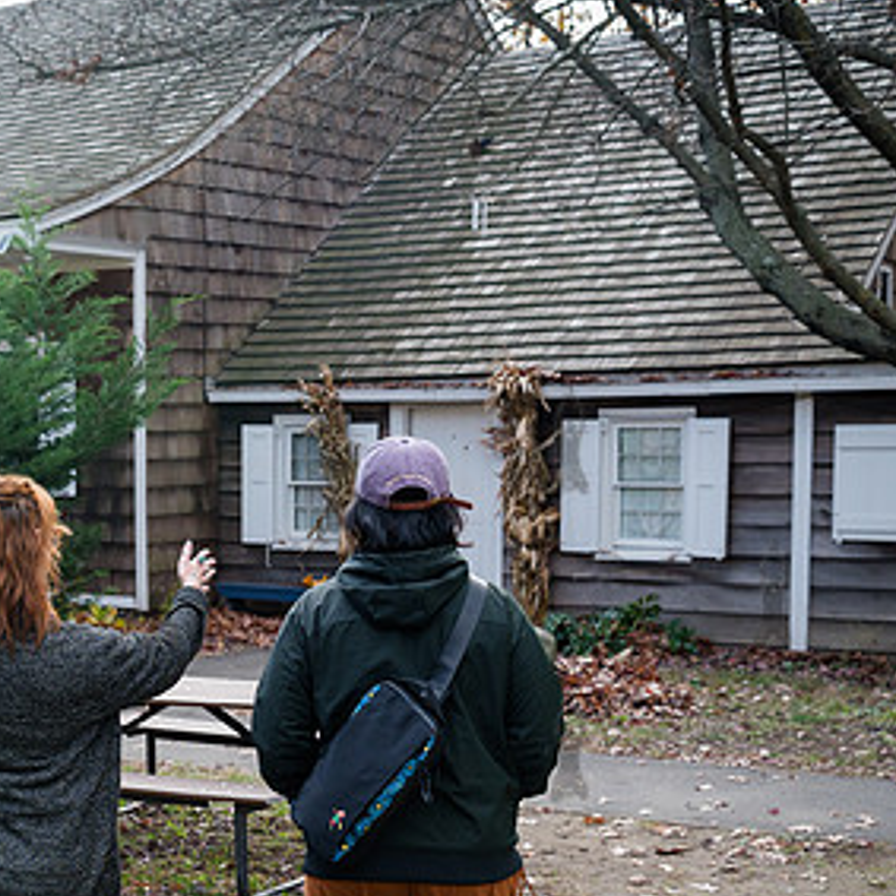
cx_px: 158
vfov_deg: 28.0
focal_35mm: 61
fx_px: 1786
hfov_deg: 27.5
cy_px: 592
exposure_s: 1/640
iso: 1000
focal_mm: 35
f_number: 4.5
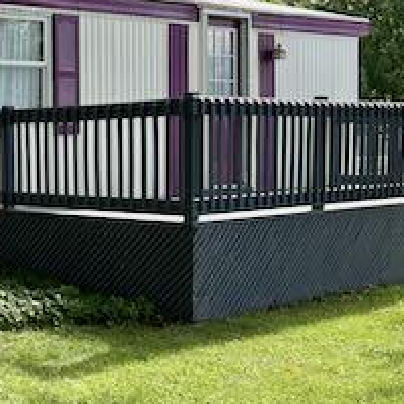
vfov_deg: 23.4
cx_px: -51
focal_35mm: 74
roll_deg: +1.6
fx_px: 977
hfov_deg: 22.0
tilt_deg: -4.9
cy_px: 219
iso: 64
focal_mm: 5.96
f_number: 1.6
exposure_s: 1/1217
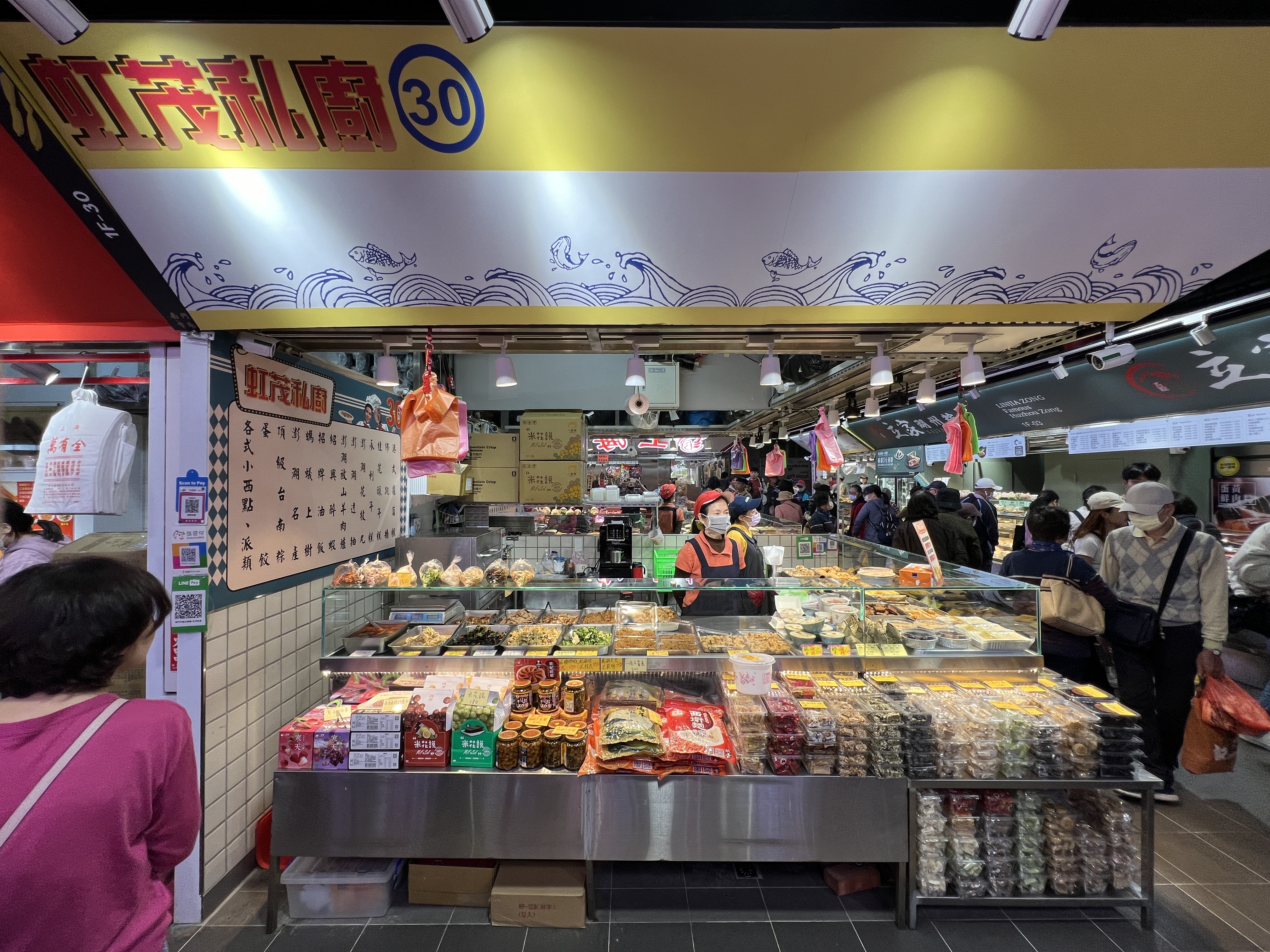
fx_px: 477
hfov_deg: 106.2
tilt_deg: -0.3
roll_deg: -0.1
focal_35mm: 13
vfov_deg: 89.9
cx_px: 635
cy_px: 476
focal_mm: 1.57
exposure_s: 1/120
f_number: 1.8
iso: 80
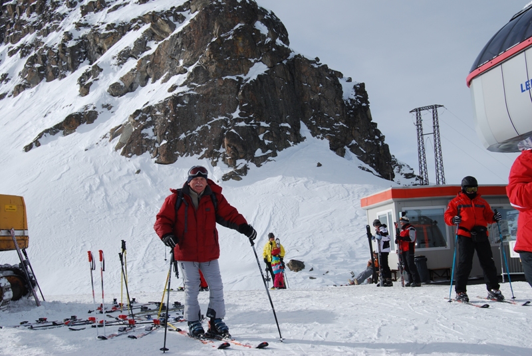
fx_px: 666
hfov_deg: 43.5
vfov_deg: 30.0
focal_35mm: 45
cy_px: 178
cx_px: 266
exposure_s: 1/400
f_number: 10
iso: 100
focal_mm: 30
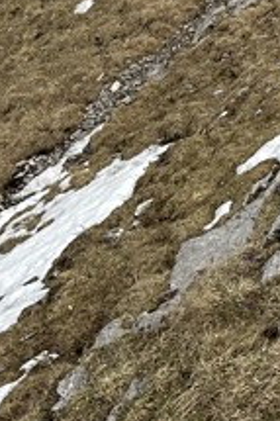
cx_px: 548
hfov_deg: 10.6
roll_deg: +2.6
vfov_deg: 15.7
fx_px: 1390
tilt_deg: -14.0
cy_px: -223
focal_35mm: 119
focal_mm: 6.86
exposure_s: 1/9709
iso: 80
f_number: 1.78
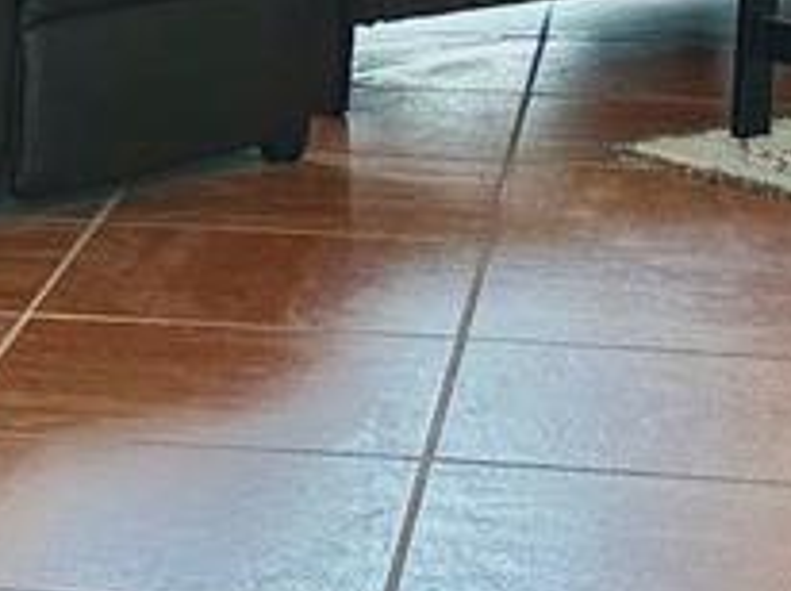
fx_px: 3834
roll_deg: -0.2
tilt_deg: +0.8
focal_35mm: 168
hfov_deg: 11.6
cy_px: -549
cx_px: -46
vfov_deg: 8.4
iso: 64
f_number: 1.78
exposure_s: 1/120
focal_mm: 6.86
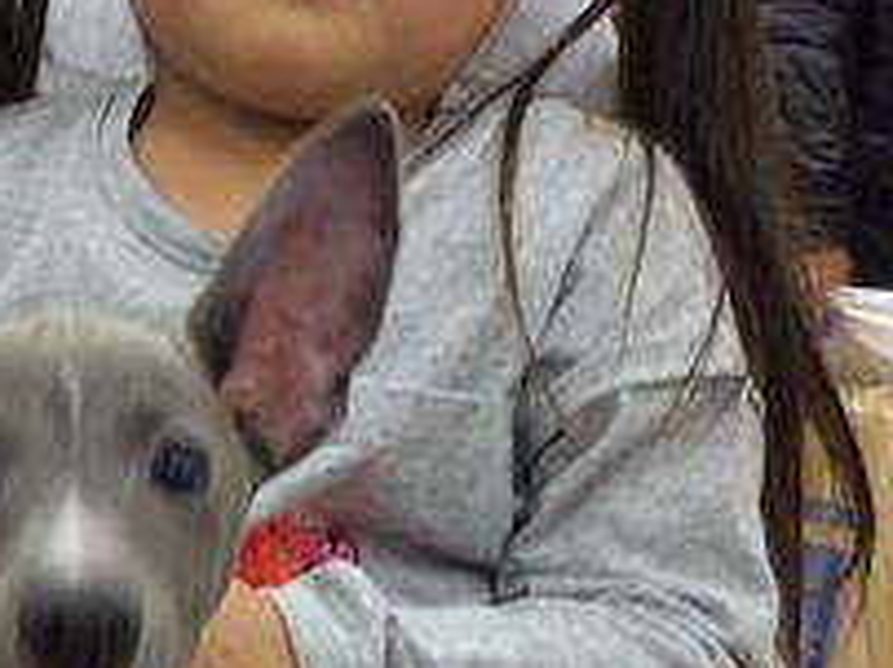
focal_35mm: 95
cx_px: 31
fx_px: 2448
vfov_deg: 15.4
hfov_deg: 20.1
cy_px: 513
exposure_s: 1/24
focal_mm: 3.3
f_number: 2.4
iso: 50
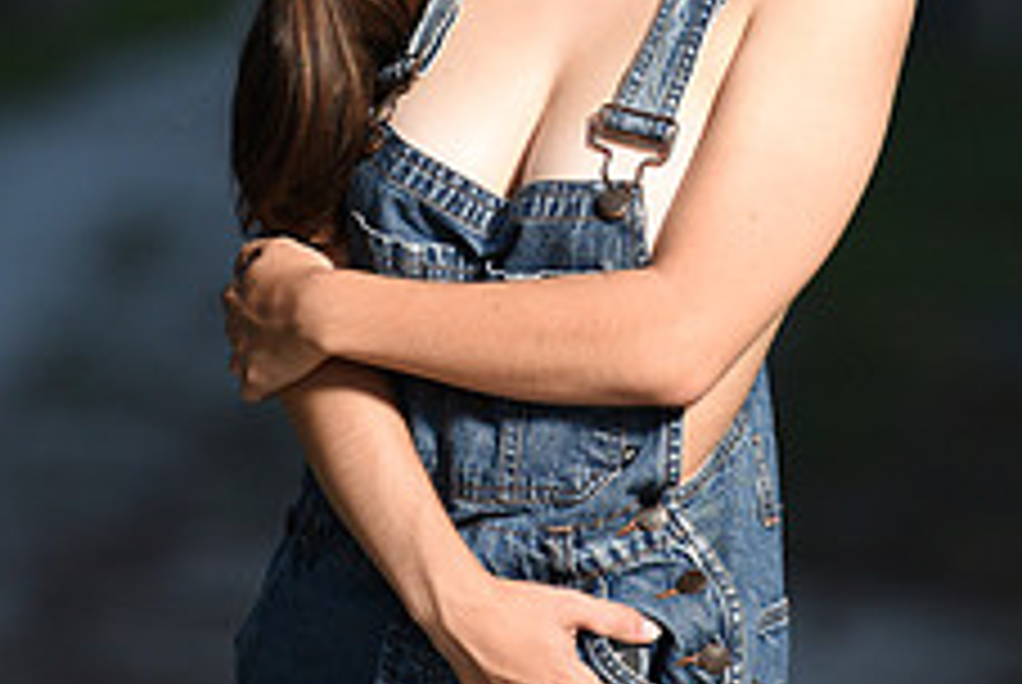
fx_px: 12706
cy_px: 110
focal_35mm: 447
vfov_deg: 3.1
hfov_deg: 4.6
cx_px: 378
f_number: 3.5
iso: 1000
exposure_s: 1/50
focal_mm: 175
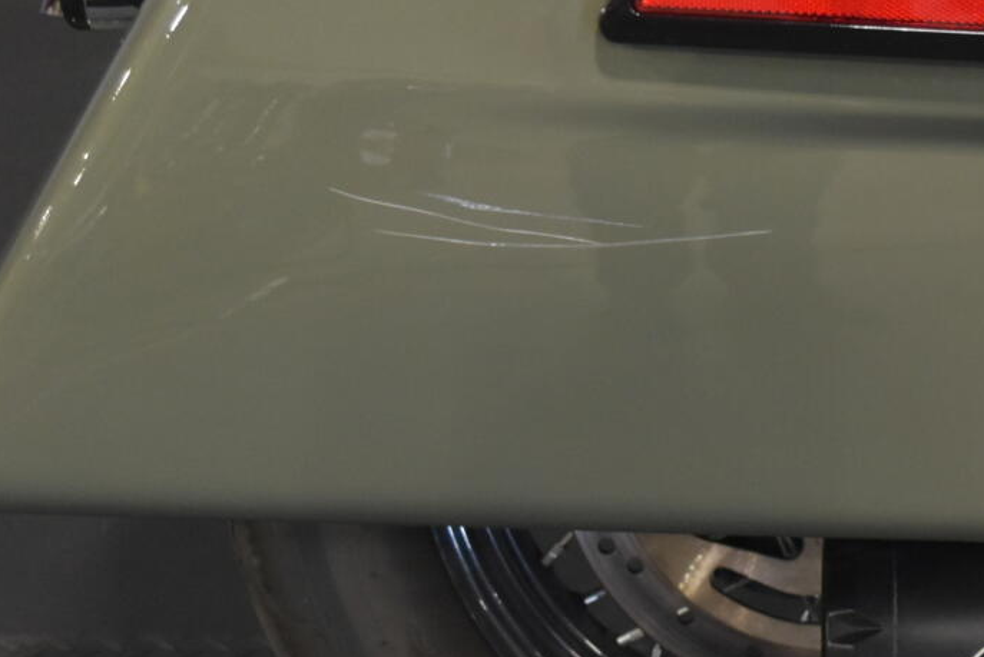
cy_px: 118
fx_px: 3583
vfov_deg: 10.4
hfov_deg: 15.4
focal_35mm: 131
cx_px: 990
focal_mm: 30
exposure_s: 1/30
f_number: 4.5
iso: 1400
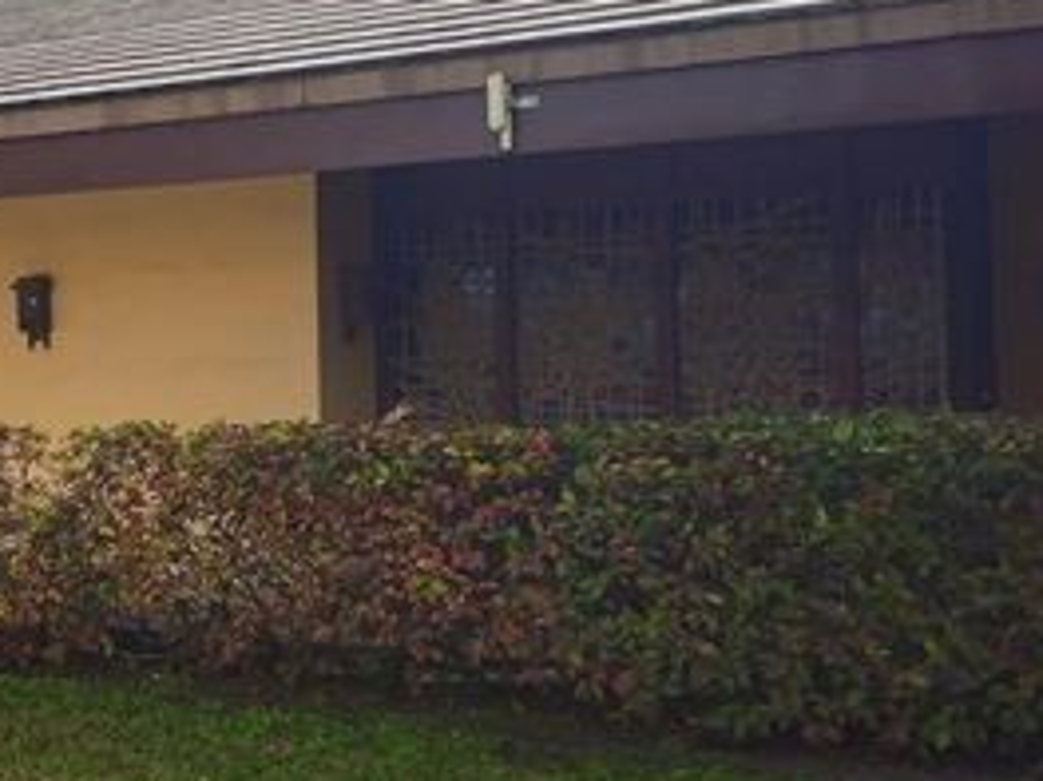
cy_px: 325
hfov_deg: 32.1
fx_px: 1687
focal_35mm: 56
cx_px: 36
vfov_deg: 26.0
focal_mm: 6.3
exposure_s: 1/501
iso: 10
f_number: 1.7
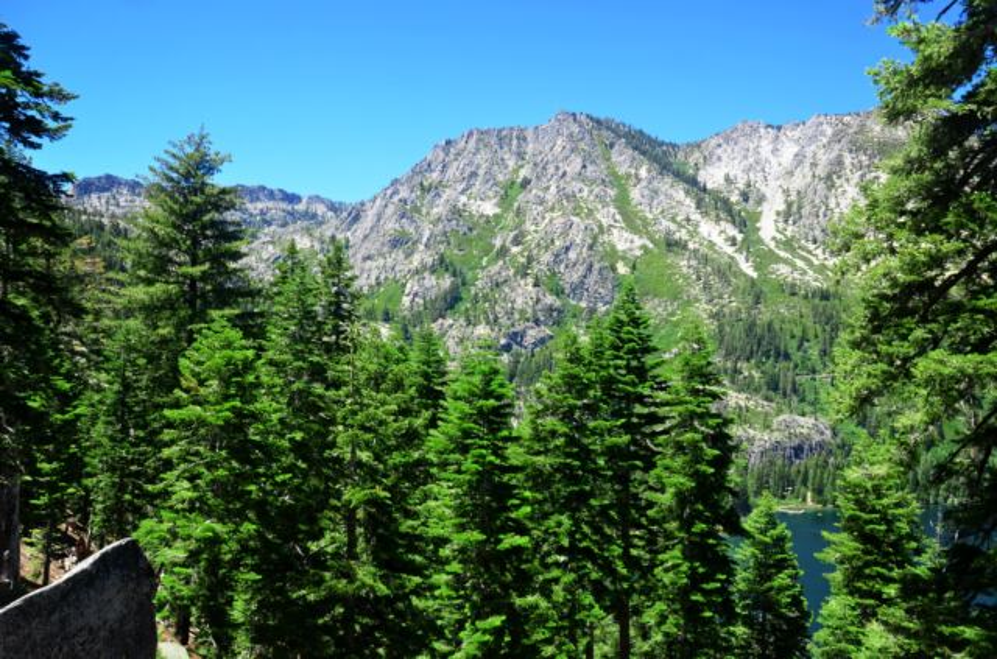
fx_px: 829
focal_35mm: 30
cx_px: 498
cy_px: 330
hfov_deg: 62.1
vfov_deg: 43.4
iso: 200
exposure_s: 1/60
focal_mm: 20
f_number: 16
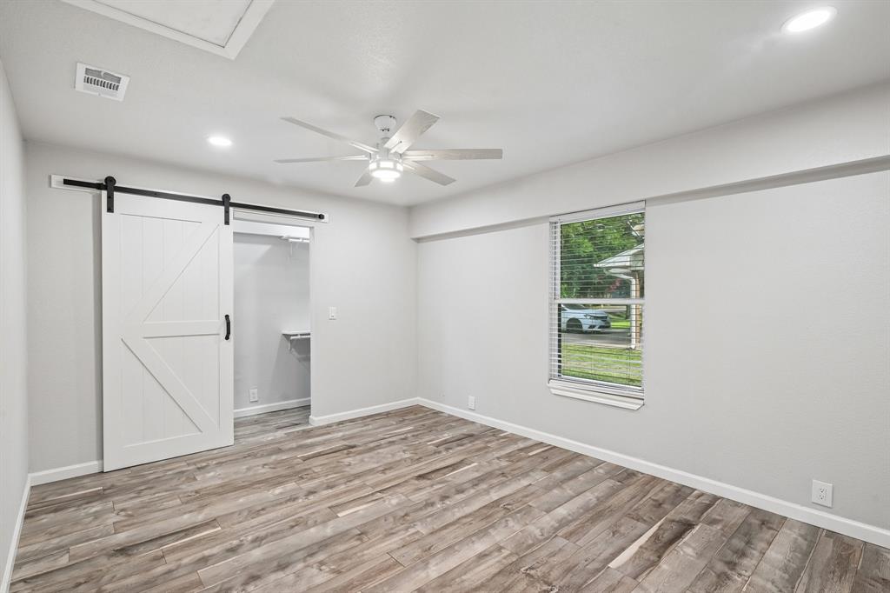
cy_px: 296
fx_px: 420
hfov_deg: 93.3
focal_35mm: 17
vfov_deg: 70.4
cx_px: 445
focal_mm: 17
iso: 400
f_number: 8
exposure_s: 1/15
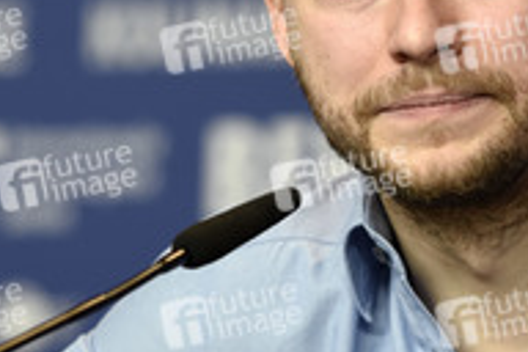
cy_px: 110
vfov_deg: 2.2
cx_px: 268
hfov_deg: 3.3
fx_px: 9037
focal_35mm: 616
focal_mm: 175
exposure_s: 1/250
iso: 640
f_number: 3.5
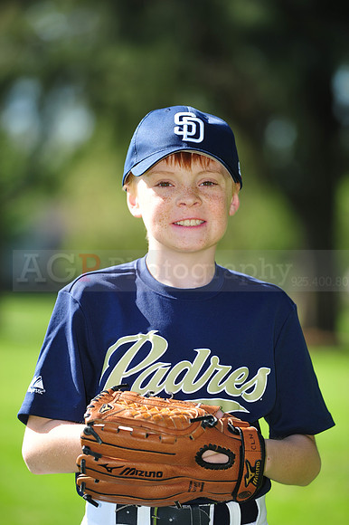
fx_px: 2912
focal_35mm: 200
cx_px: 174
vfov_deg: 10.3
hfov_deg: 6.9
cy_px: 262
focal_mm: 200
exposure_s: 1/640
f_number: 4.5
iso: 200
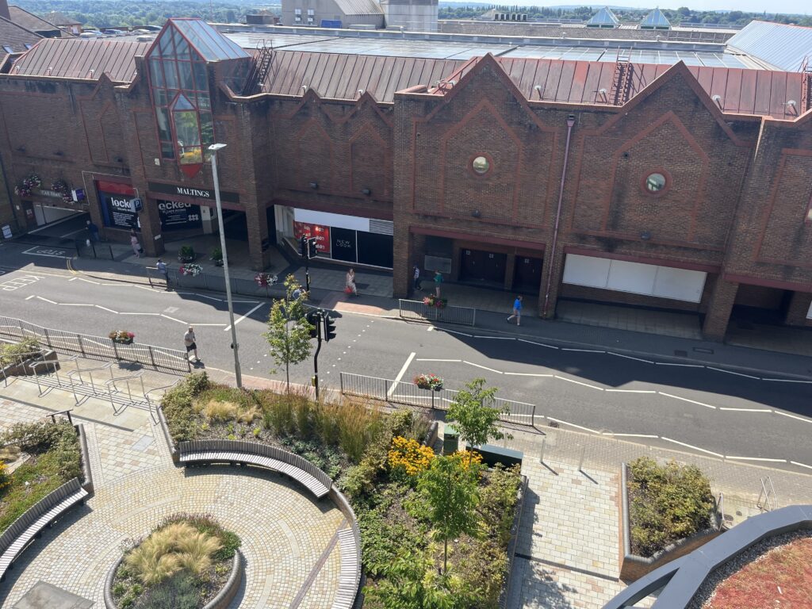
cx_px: 406
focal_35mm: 26
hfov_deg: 67.3
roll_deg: -1.2
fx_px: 610
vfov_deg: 53.1
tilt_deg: -25.9
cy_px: 304
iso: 50
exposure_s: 1/1721
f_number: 1.6
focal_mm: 5.1
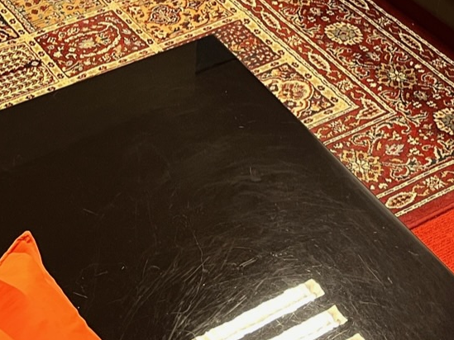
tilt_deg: -30.6
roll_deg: -0.2
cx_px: 142
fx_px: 1272
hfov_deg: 20.1
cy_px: -108
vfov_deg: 14.6
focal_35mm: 97
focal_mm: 5.1
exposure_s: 1/50
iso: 160
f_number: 1.6
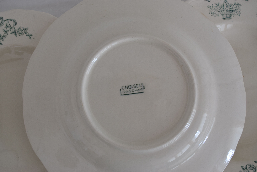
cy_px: 86
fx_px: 268
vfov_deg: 35.5
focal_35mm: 38
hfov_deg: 51.3
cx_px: 128
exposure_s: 1/30
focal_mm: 25
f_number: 5.6
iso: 400
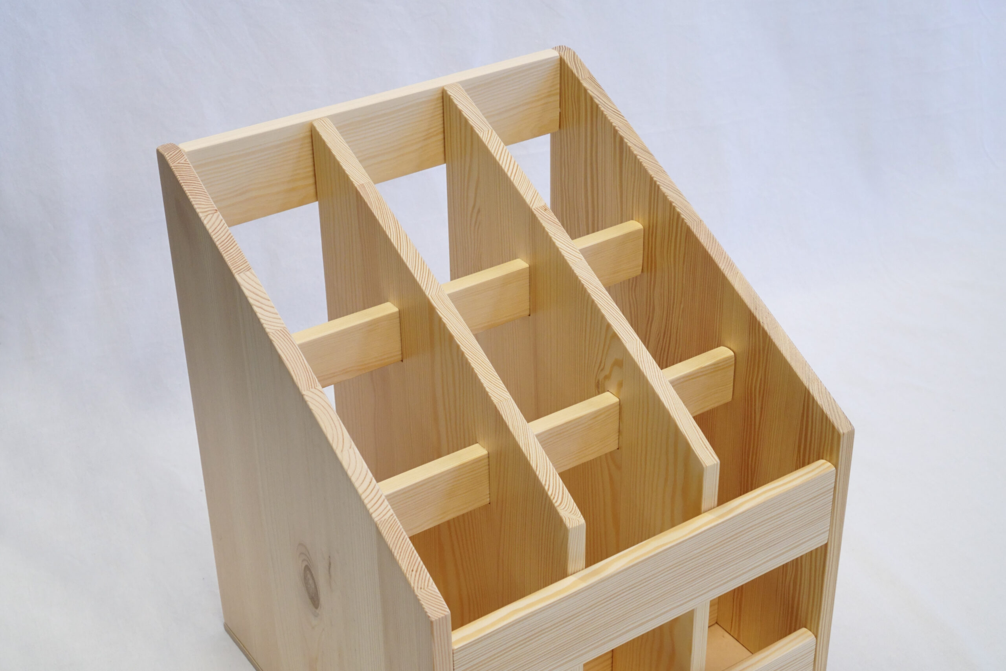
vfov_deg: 25.8
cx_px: 503
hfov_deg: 37.8
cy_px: 336
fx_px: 1467
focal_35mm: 52
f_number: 8
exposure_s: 1/50
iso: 1600
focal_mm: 35
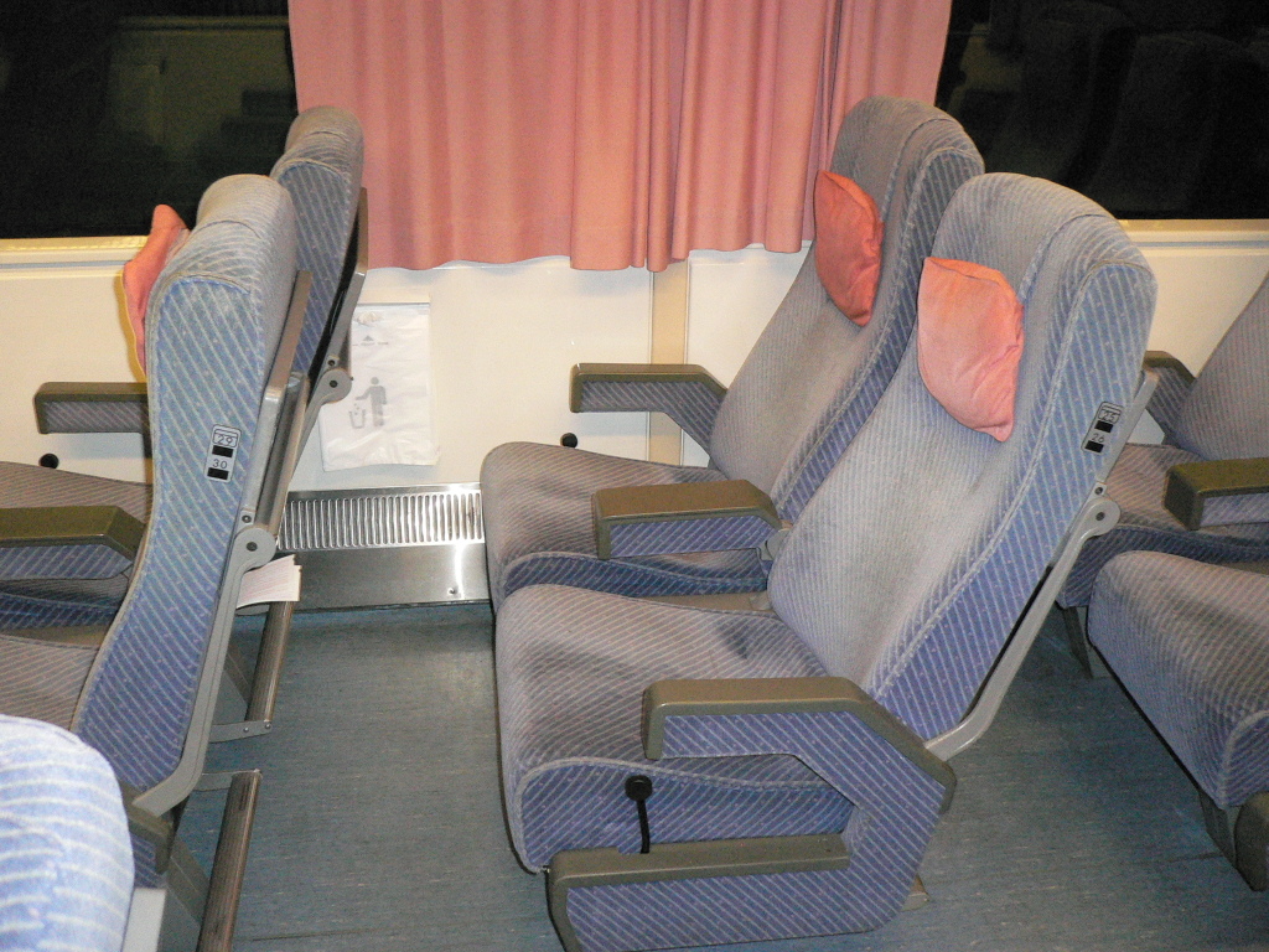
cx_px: 634
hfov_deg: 52.6
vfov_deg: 40.7
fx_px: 1283
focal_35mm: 35
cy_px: 476
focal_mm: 5.8
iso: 400
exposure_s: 1/60
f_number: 2.8
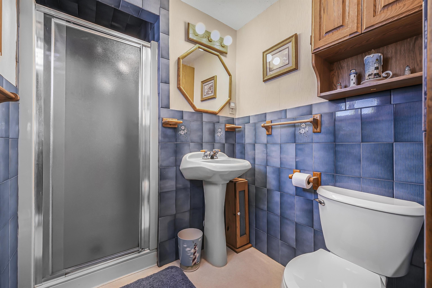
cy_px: 144
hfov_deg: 104.2
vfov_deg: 81.3
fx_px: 168
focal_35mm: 14
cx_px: 216
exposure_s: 1/30
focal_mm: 14
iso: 2000
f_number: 10
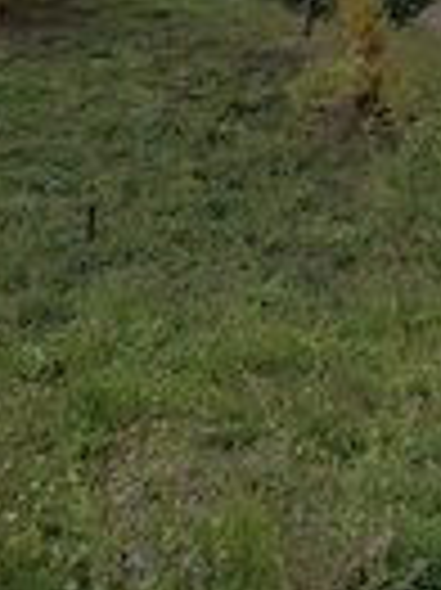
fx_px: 834
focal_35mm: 49
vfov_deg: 33.4
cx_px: 504
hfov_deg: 26.8
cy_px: -77
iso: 50
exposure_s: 1/1200
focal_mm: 1.96
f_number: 2.2
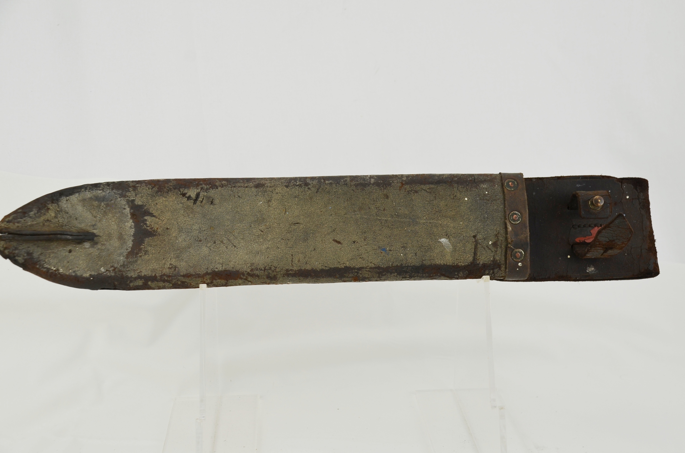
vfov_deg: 25.6
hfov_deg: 37.9
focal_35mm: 52
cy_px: 226
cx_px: 342
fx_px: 997
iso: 320
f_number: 5.6
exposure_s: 1/125
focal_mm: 35
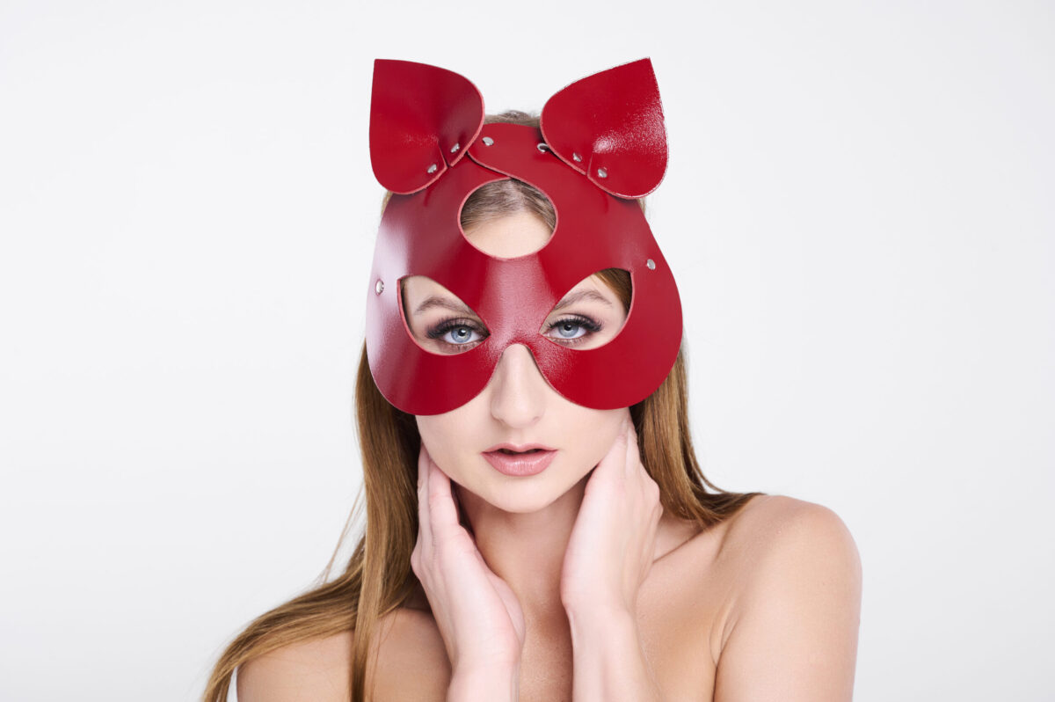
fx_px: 2050
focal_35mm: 70
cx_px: 528
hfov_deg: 28.9
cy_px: 351
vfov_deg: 19.4
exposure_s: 1/160
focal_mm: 70
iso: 125
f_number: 8
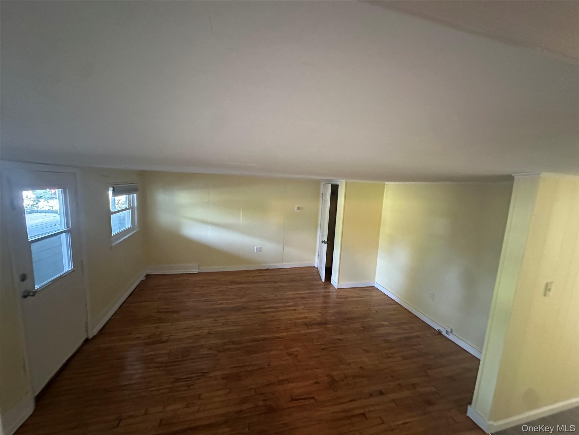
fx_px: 234
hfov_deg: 102.1
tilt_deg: -7.3
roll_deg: -3.3
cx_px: 290
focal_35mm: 14
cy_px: 218
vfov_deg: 85.7
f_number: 2.2
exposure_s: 1/60
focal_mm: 2.22
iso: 1250
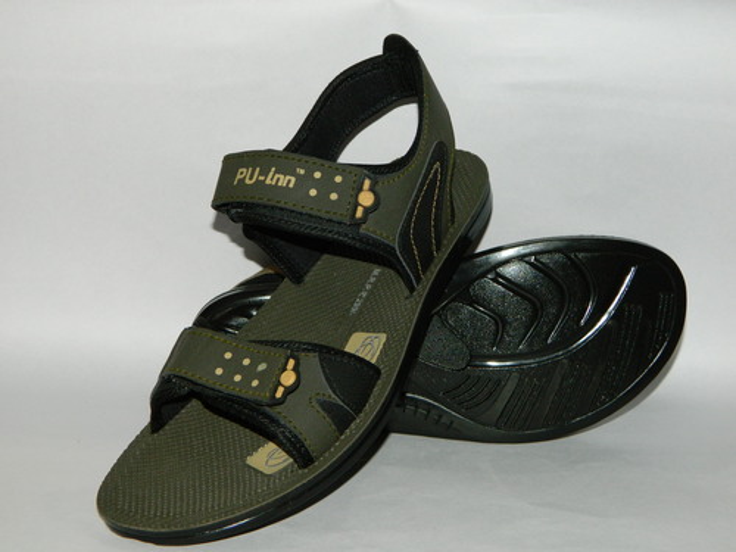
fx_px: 1488
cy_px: 276
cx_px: 368
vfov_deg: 21.0
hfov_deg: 27.8
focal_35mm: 70
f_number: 4
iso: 200
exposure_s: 1/50
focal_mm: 12.6
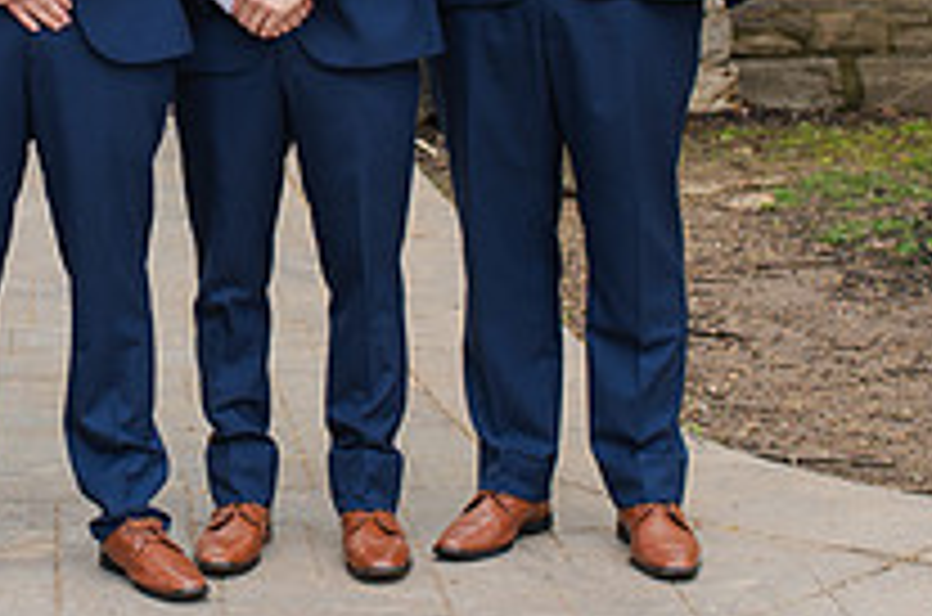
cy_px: -84
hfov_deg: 15.8
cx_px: -11
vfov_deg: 10.6
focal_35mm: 127
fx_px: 3280
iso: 450
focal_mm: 35
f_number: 3.2
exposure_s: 1/320
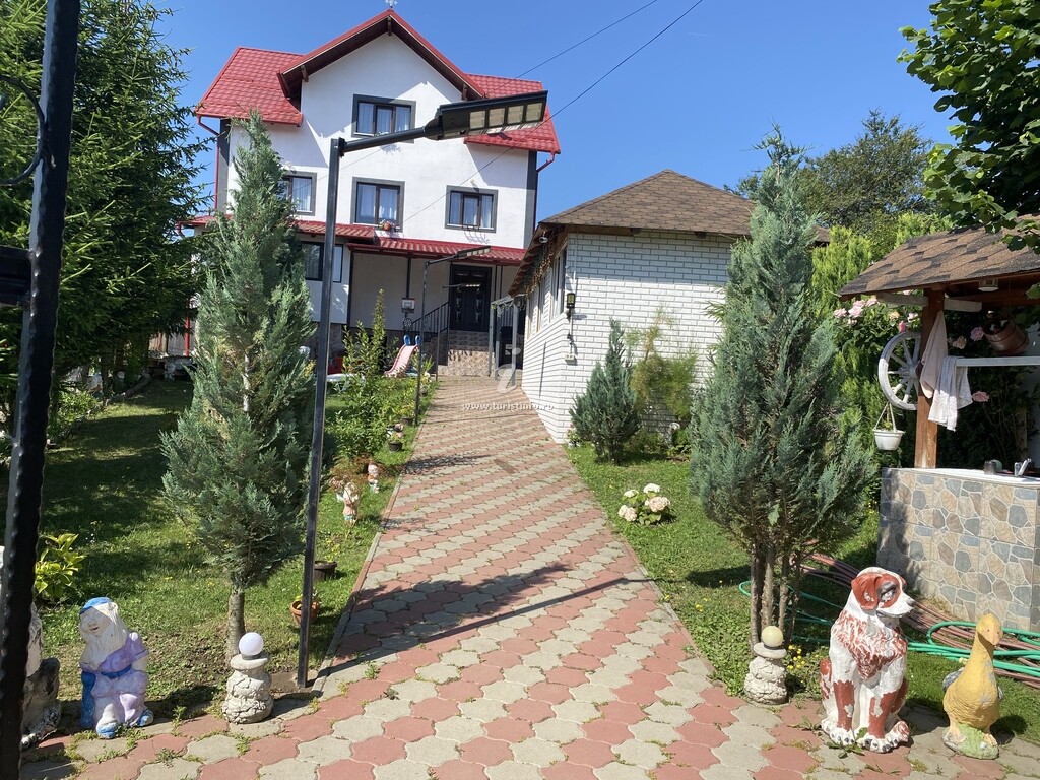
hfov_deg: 67.3
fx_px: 781
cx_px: 520
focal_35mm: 26
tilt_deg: +0.2
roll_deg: -3.5
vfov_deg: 53.1
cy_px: 390
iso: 32
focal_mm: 4.25
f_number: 1.8
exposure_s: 1/2410
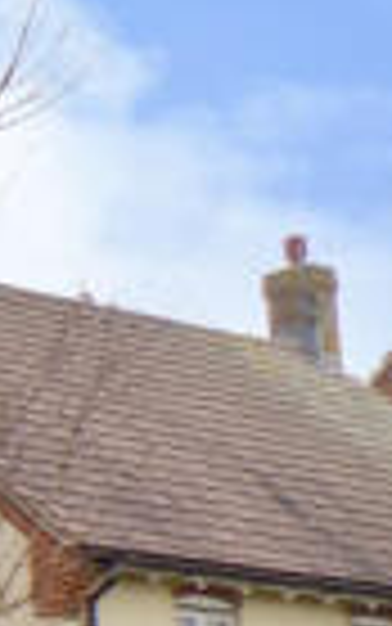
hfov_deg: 7.4
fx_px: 2578
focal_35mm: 151
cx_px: -894
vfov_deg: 13.6
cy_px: 651
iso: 80
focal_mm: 6.1
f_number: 3.4
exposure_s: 1/160
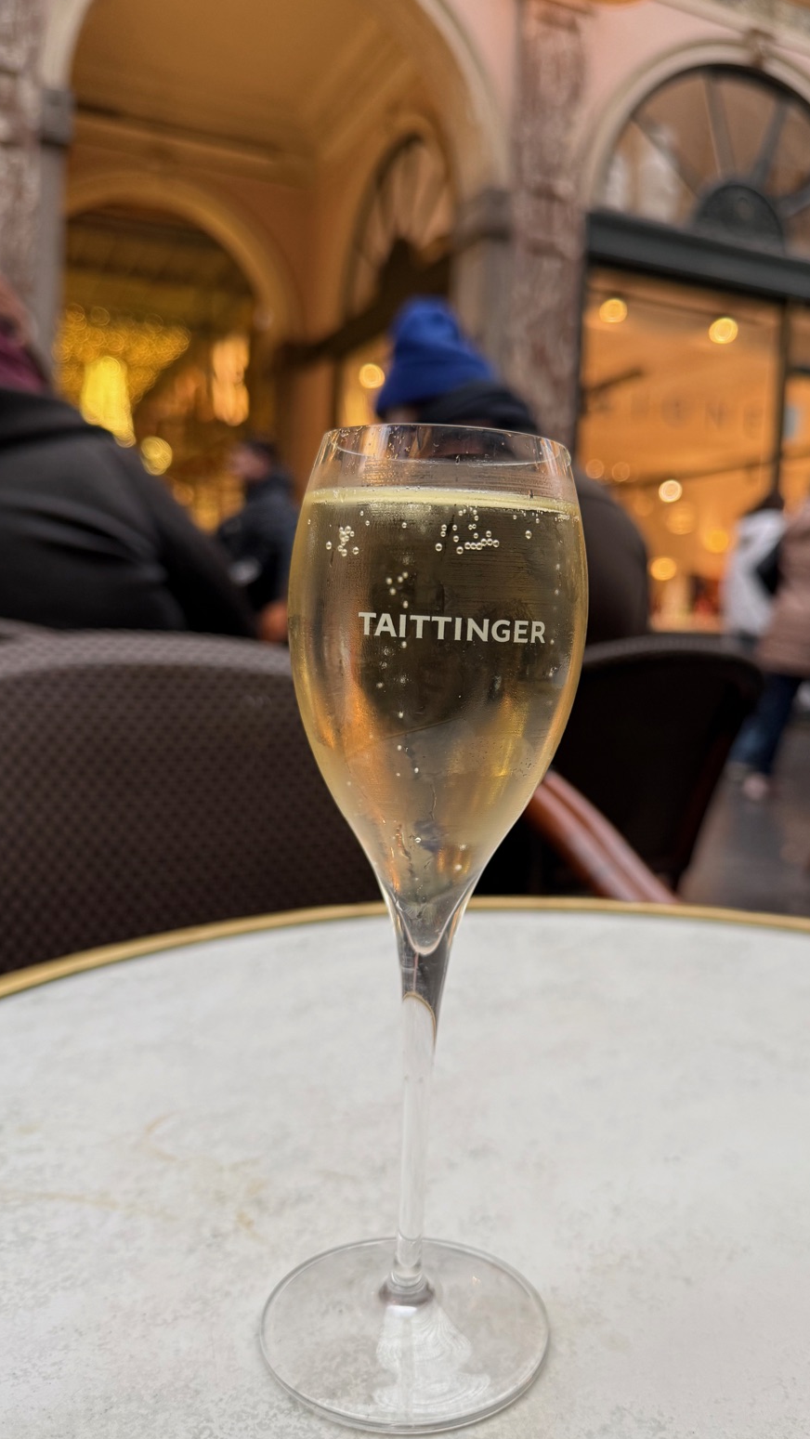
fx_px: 1030
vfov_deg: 69.8
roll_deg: -1.9
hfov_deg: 42.8
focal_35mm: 27
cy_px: 728
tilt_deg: -5.1
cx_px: 475
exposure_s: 1/100
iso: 125
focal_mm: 6.76
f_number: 1.78
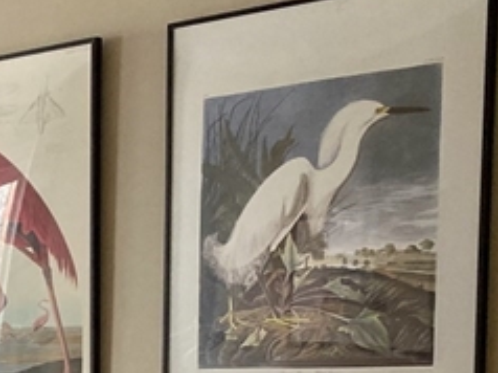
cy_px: 545
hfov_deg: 14.8
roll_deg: +0.5
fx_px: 1610
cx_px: -458
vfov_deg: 12.6
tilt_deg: -6.4
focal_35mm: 112
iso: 125
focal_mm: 4.25
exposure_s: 1/106
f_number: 1.8
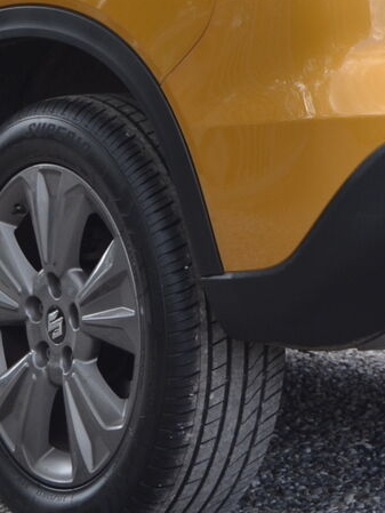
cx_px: 219
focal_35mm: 191
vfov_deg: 10.3
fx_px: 2832
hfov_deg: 7.8
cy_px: 10
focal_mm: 31
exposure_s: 1/125
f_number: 5.6
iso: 100
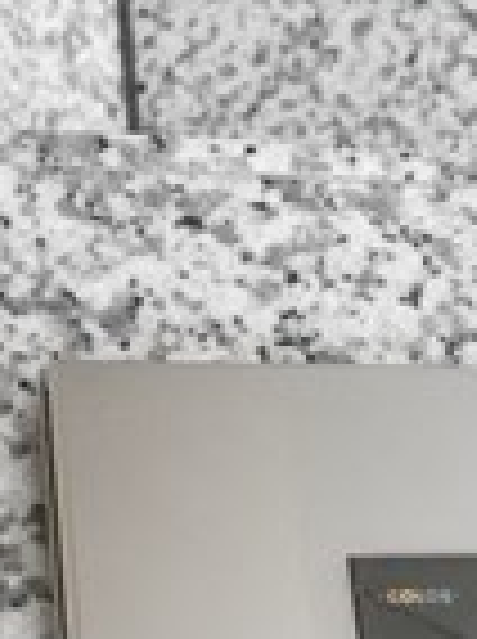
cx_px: 891
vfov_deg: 17.4
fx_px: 1861
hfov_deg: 13.0
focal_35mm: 101
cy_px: 976
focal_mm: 7
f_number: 4
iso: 3200
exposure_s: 1/50
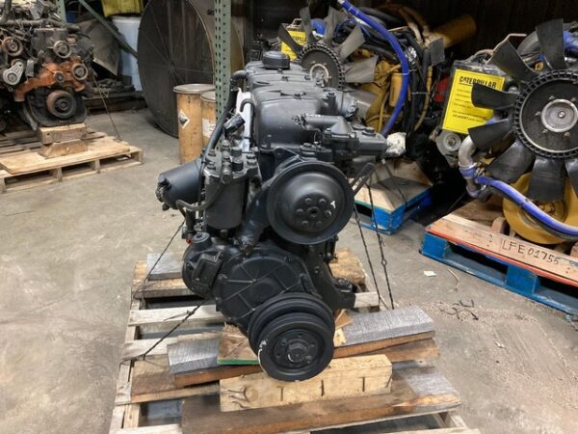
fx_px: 468
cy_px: 217
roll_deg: -3.2
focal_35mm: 28
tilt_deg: -23.9
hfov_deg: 63.4
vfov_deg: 49.7
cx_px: 289
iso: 320
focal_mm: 3.99
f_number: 1.8
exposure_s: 1/30
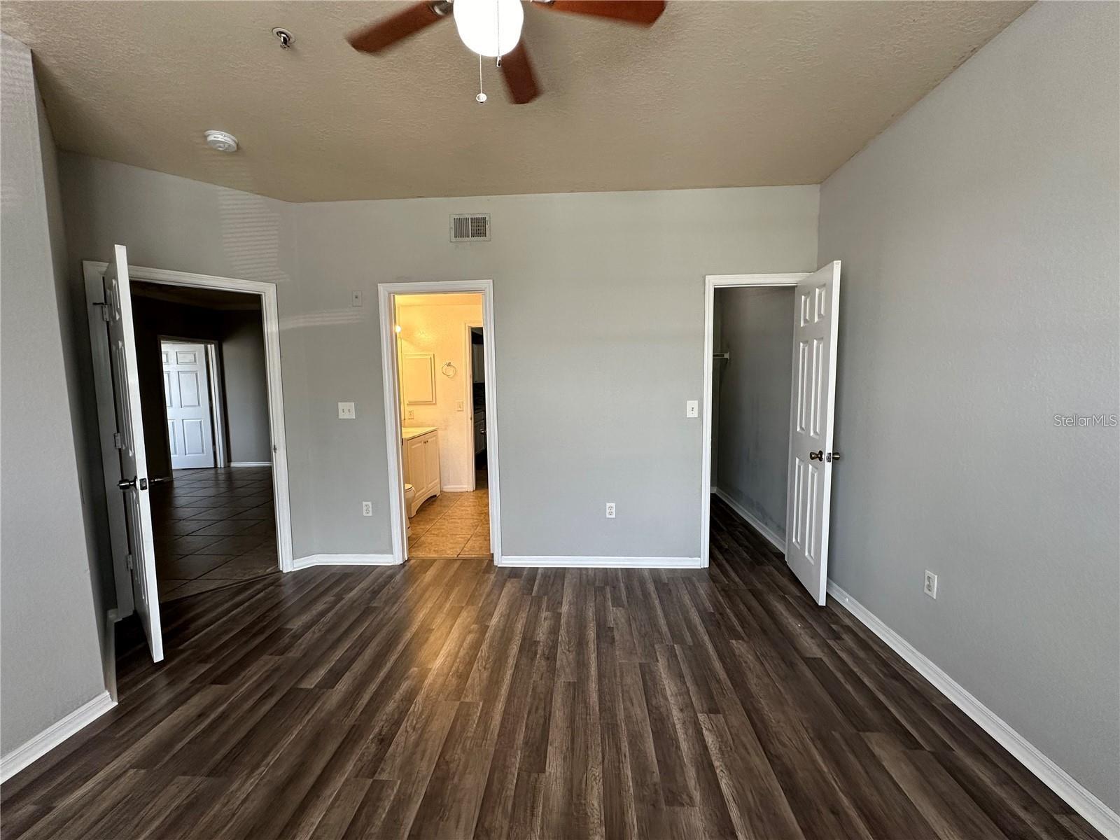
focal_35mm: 14
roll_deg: +0.8
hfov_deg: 102.1
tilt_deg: -5.1
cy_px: 420
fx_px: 453
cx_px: 560
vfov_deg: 85.7
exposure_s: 1/99
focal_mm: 2.22
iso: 125
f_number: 2.2
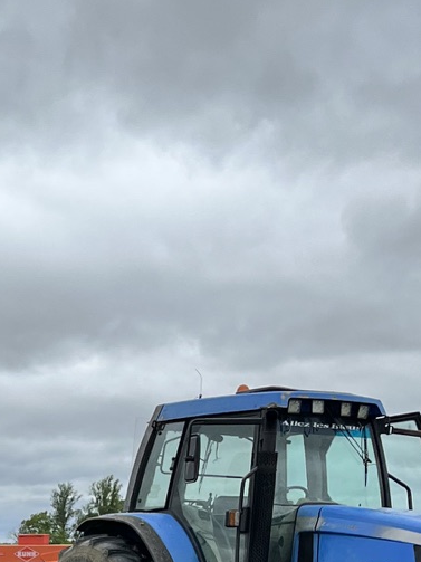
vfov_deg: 19.6
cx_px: -203
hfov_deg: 14.8
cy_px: 715
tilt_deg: -5.0
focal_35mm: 93
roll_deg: +0.1
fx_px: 1509
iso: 50
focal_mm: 5.1
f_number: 1.6
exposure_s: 1/2632
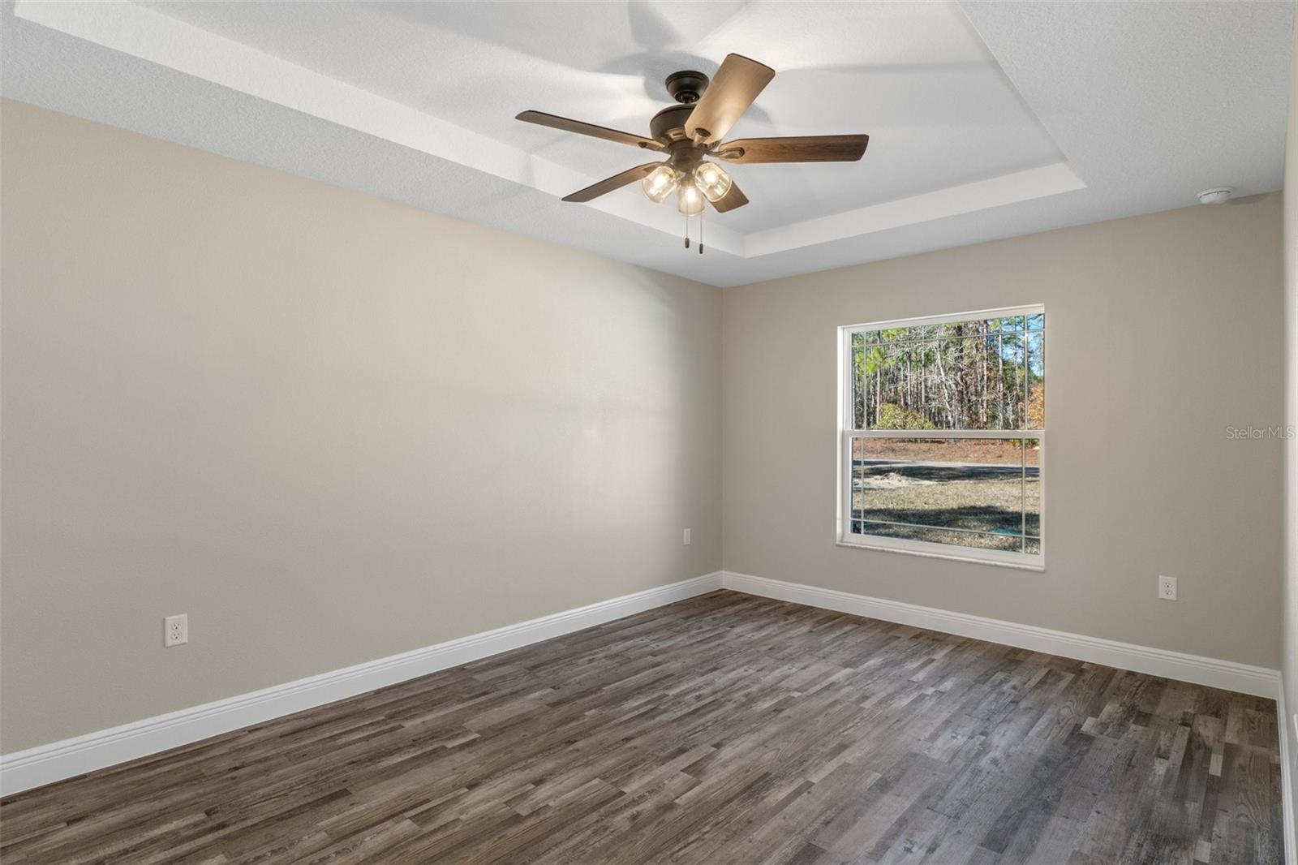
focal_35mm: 18
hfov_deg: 90.0
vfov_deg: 67.4
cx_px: 649
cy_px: 432
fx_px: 649
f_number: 8
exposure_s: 1/3
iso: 320
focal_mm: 12
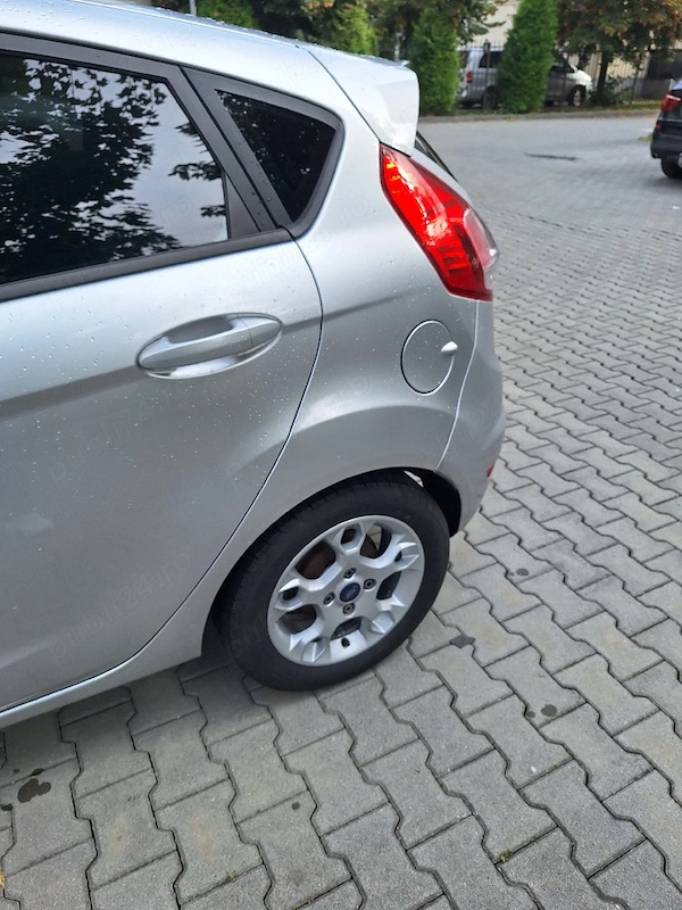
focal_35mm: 23
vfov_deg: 73.9
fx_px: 604
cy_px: 455
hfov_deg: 58.9
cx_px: 341
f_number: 1.8
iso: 40
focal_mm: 5.54
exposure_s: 1/909
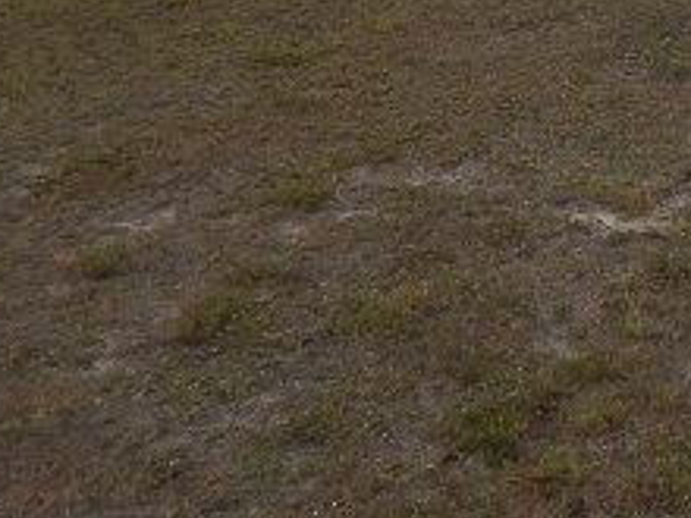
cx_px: 908
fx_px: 1278
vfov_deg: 20.6
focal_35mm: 64
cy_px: -182
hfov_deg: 25.8
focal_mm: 4
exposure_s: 1/250
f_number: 3
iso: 320
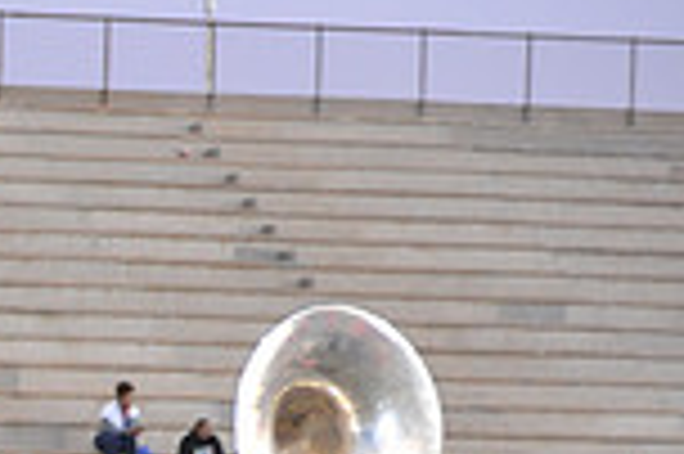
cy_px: 778
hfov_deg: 5.9
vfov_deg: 4.0
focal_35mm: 343
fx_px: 6510
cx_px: -562
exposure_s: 1/60
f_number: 5.6
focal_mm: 90
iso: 2000
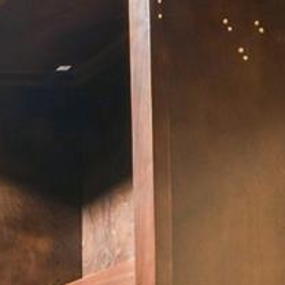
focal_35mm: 85
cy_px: 532
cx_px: -559
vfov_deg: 16.6
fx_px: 792
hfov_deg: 11.6
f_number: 11
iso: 400
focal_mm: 13
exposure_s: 6
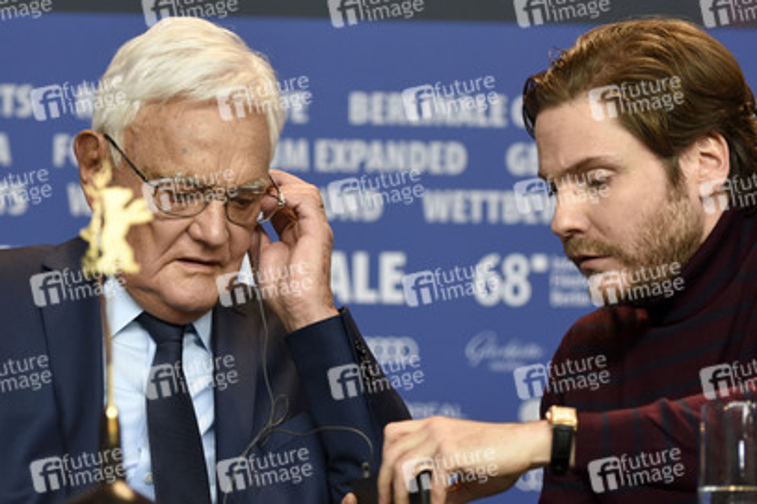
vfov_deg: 9.0
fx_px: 3216
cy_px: 238
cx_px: 401
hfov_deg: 13.4
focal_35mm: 153
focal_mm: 92
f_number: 3.2
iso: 640
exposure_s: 1/320
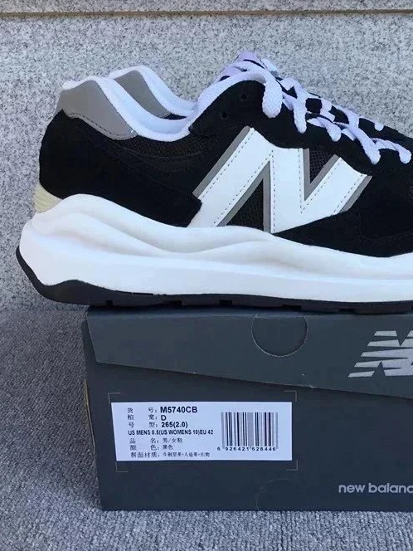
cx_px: 282
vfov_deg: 44.8
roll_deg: +0.7
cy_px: 275
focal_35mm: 42
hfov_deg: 34.0
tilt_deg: -18.2
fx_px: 668
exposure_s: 1/436
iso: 25
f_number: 2.4
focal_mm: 3.3
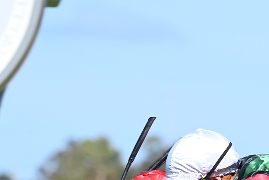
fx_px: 7220
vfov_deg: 1.4
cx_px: 374
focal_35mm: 966
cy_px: 383
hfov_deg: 2.1
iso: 400
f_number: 5.6
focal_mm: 220
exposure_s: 1/1600
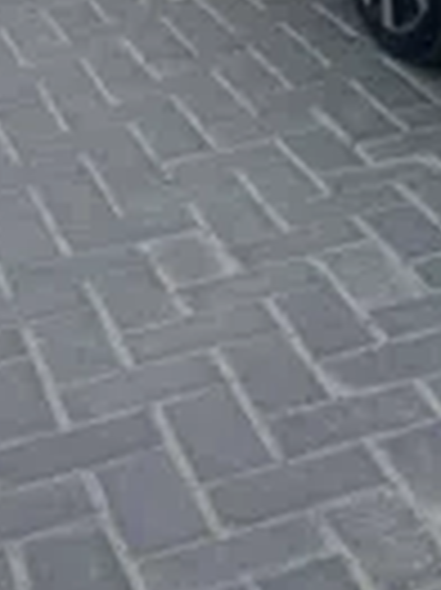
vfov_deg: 16.8
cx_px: 648
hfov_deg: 13.2
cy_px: -309
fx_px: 1803
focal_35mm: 106
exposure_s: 1/121
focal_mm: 5.1
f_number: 1.6
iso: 80
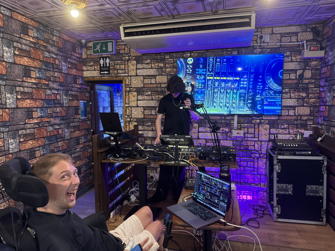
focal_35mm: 24
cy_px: 126
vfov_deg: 56.8
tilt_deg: -5.6
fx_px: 232
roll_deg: +0.2
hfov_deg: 71.6
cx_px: 168
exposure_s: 1/49
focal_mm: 6.76
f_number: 1.78
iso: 800
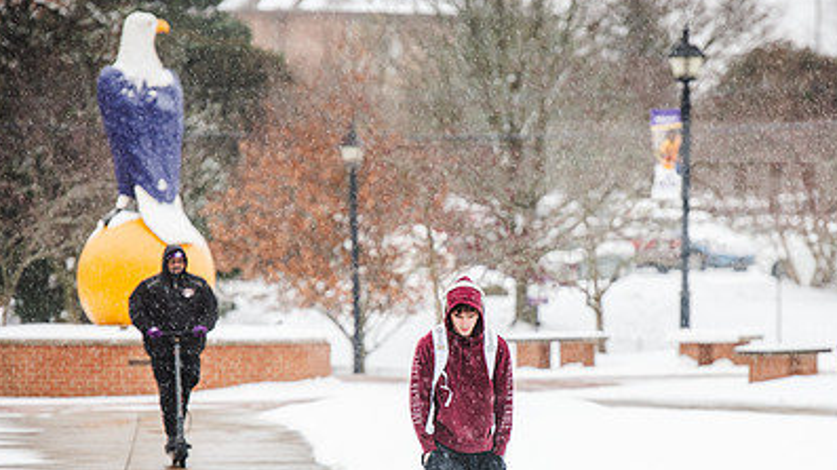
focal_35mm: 283
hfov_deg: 7.6
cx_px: 483
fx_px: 6279
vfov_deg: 4.3
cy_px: 376
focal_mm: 185
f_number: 4
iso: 250
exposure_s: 1/160
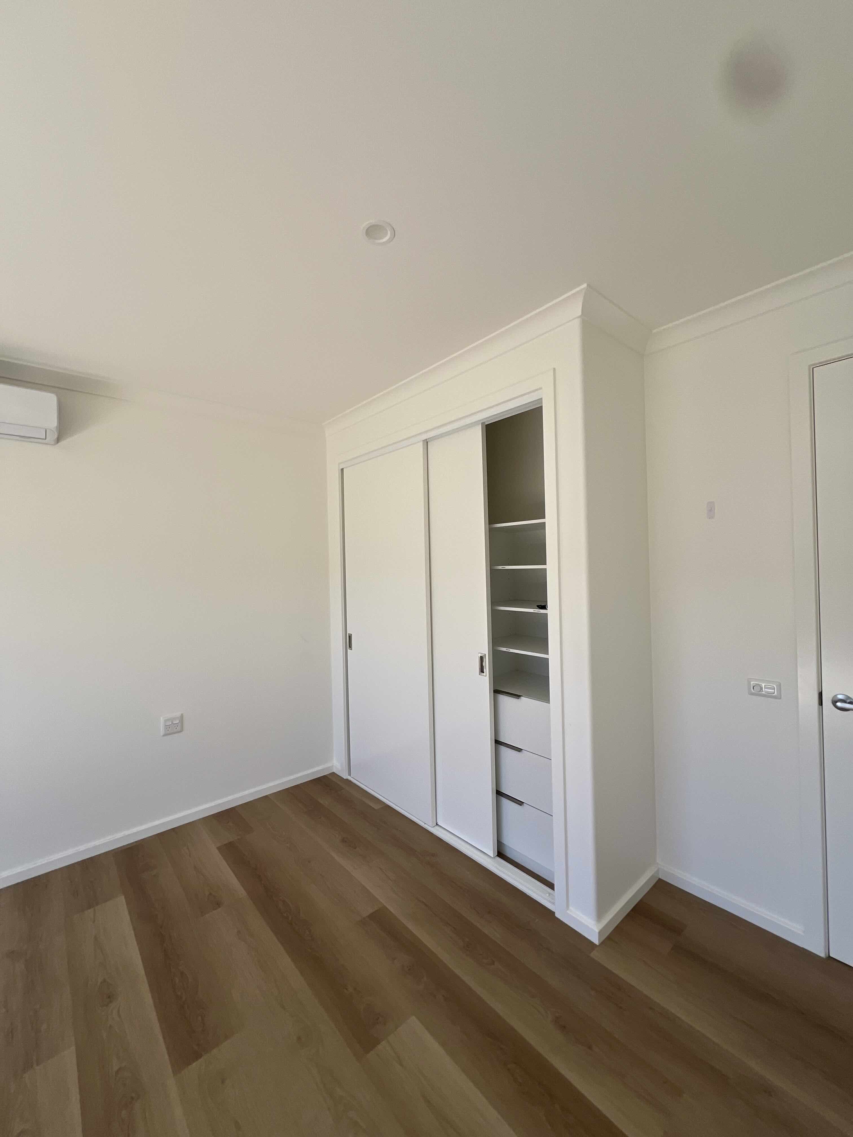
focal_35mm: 13
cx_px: 426
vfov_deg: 106.2
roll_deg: -1.3
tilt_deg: -0.5
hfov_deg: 89.9
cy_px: 568
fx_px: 427
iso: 32
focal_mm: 1.57
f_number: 1.8
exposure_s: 1/191
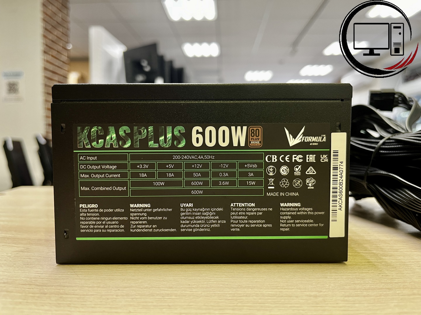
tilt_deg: -3.5
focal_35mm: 26
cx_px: 210
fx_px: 316
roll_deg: -0.2
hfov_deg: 67.3
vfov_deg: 53.1
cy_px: 158
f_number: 1.6
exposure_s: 1/50
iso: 125
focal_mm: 5.1
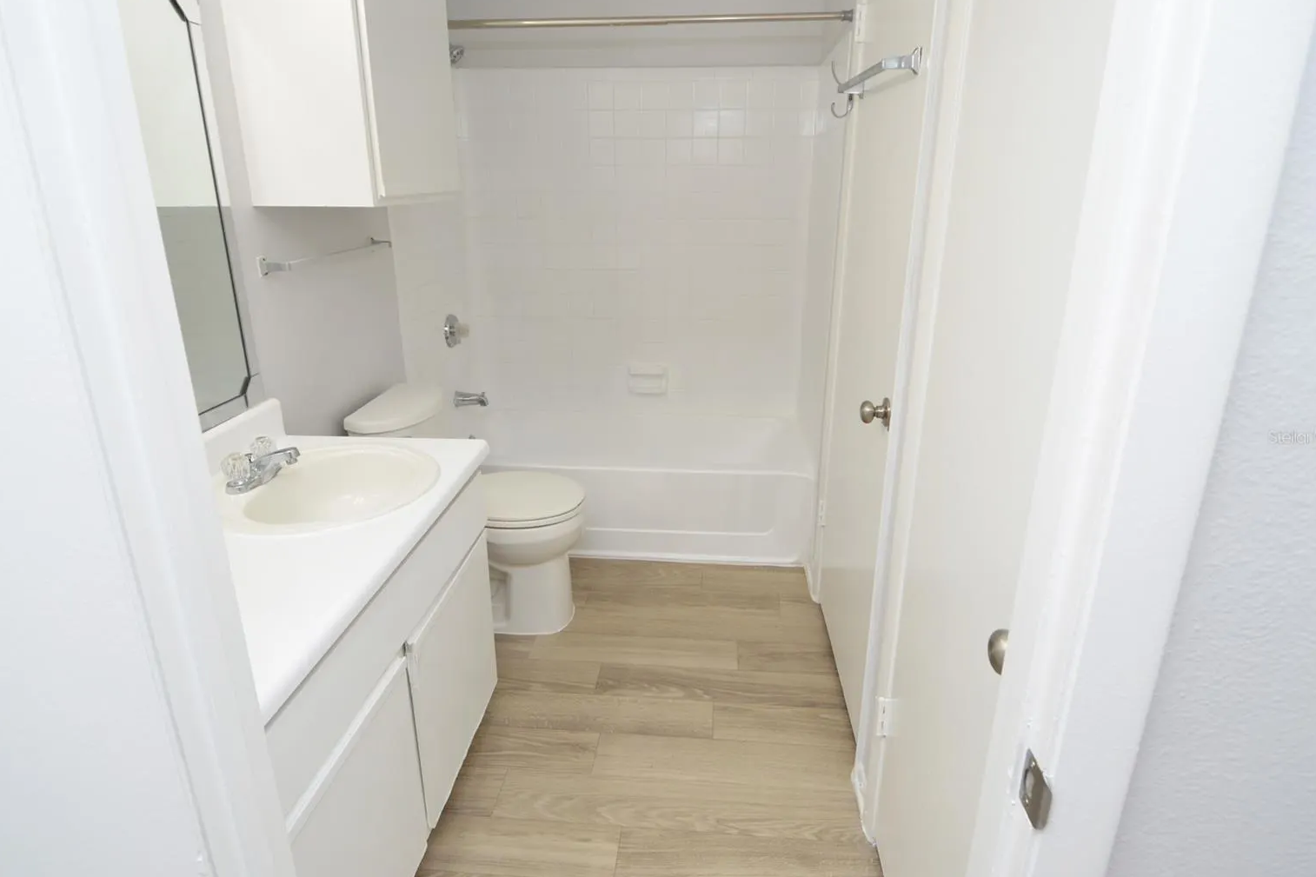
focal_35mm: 19
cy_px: 437
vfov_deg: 64.5
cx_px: 650
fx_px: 694
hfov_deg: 86.9
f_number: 5
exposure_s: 1/100
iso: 400
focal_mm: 12
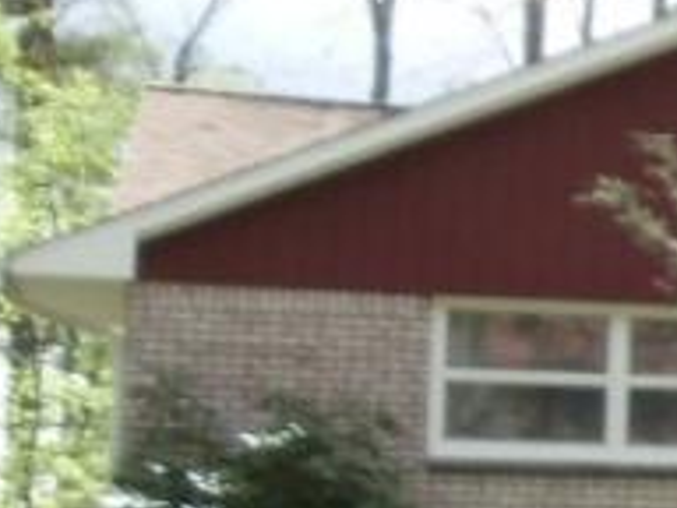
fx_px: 4596
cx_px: 1410
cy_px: 427
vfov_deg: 6.3
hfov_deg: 8.0
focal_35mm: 235
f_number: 3.5
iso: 100
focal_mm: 6
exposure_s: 1/320
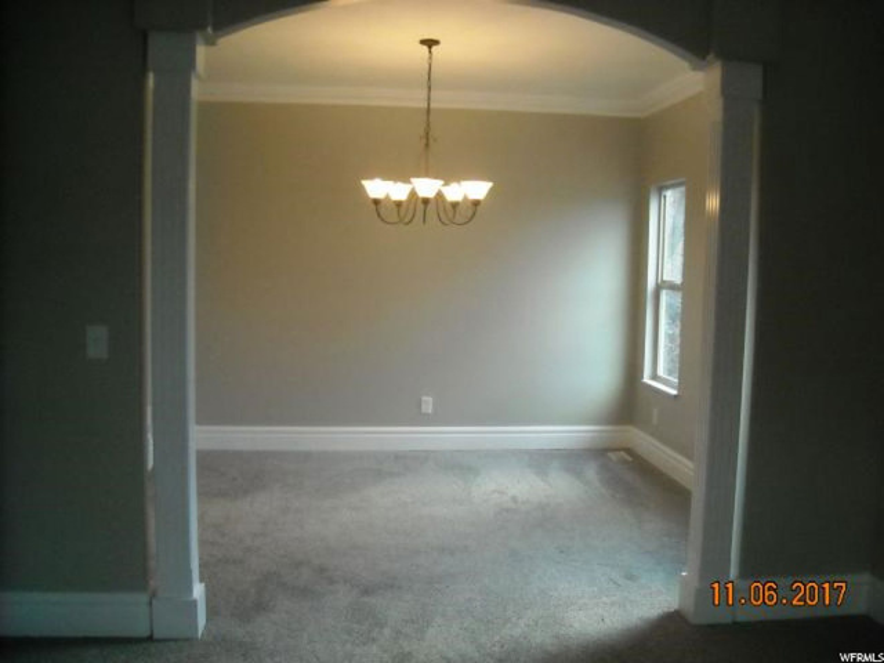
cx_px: 442
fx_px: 894
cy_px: 332
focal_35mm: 35
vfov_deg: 40.7
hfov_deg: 52.6
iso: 800
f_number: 2.8
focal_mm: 5.7
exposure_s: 1/114
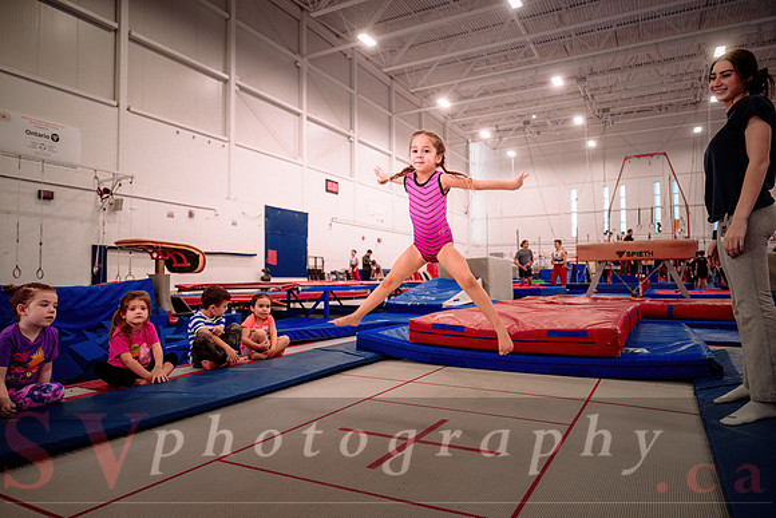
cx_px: 388
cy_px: 259
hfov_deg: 73.7
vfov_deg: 53.2
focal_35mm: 24
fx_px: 517
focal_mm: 24
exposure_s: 1/400
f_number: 2.8
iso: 1600
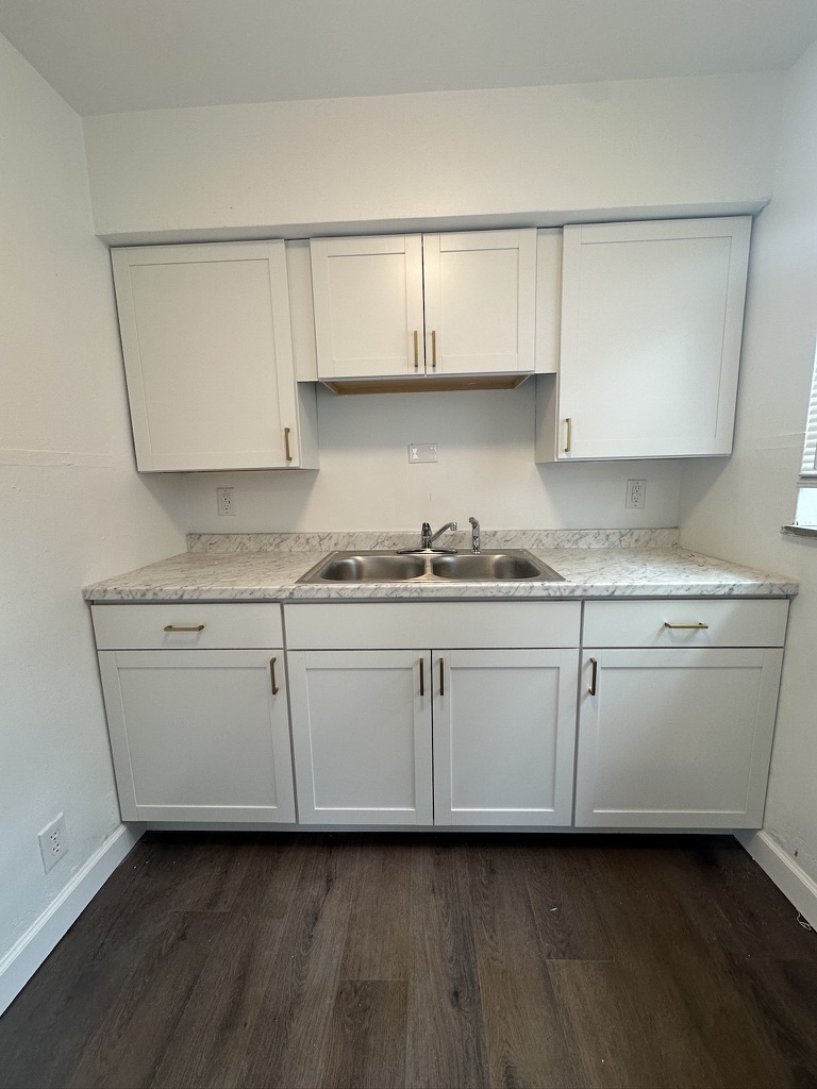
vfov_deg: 102.1
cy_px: 544
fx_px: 441
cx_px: 408
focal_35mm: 14
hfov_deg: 85.7
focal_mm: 2.22
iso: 100
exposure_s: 1/120
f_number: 2.2
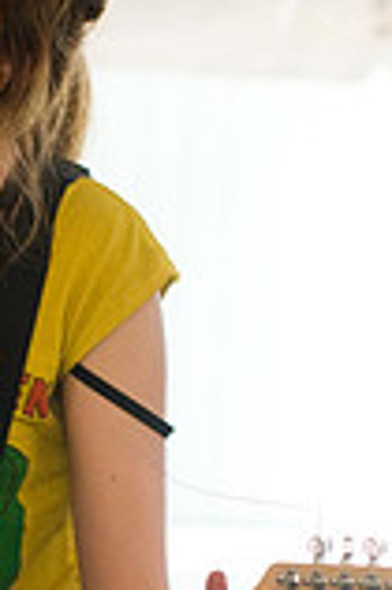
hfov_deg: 4.6
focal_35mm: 300
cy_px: 411
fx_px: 4910
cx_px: -13
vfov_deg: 6.9
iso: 400
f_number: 4
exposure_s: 1/200
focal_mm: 70
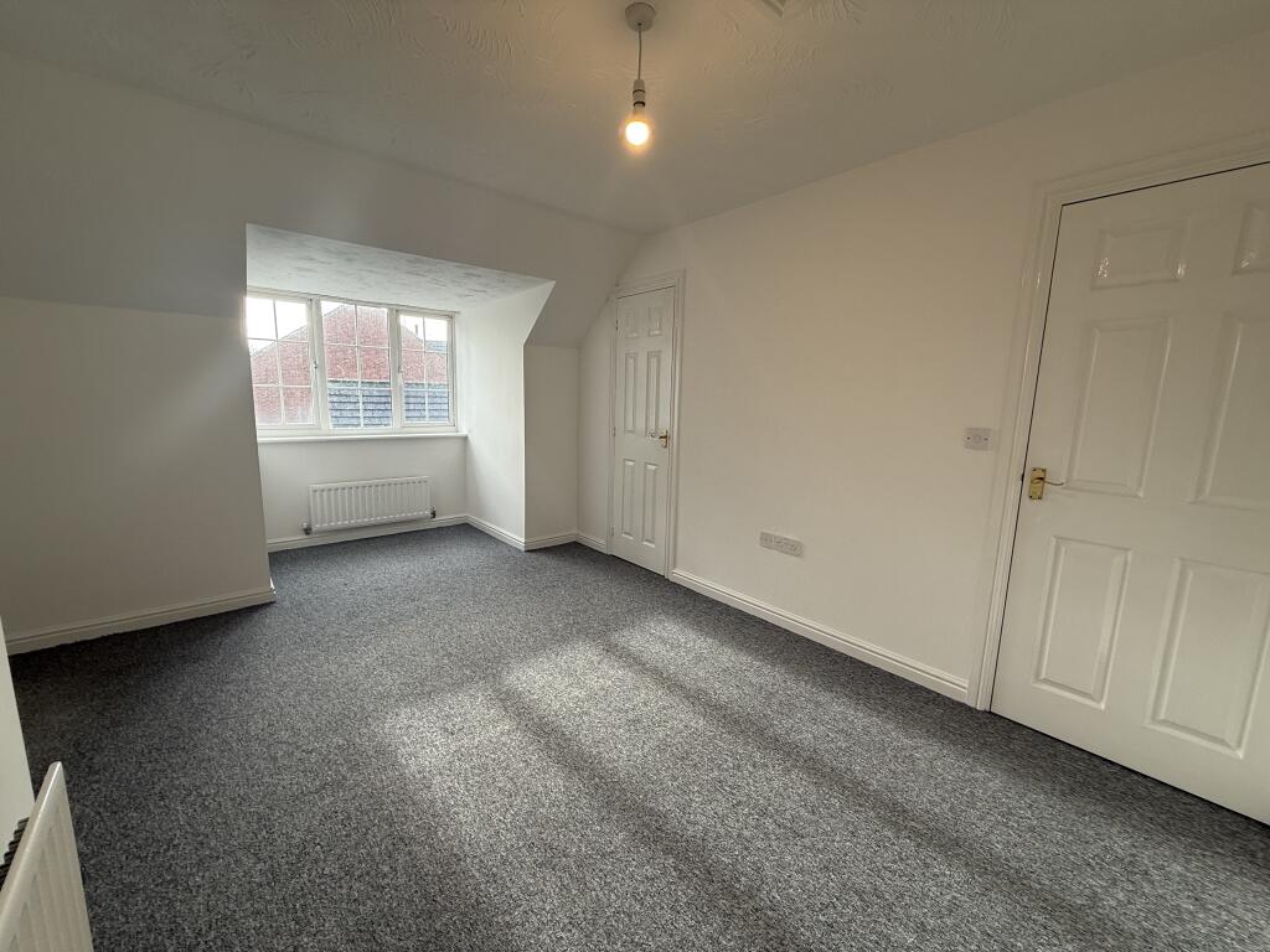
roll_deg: -1.2
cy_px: 476
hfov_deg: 102.1
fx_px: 514
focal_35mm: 14
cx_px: 635
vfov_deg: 85.7
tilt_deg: -8.7
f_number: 2.2
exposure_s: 1/183
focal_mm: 2.22
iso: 64
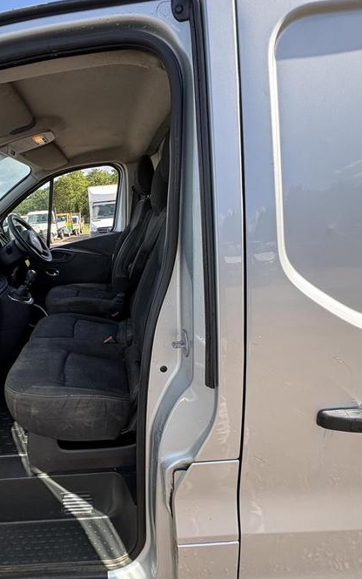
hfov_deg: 57.4
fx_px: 315
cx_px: 102
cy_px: 290
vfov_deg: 85.0
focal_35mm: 20
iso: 64
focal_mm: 2.22
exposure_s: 1/276
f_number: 2.2
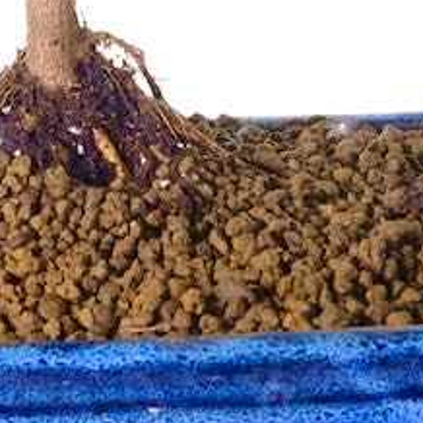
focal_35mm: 414
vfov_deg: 4.2
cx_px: 37
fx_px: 5724
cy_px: -506
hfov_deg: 4.2
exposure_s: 1/30
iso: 1600
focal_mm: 55
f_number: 8
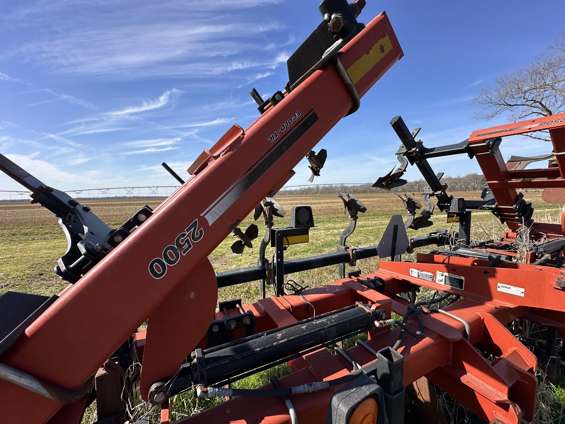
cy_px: 212
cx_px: 282
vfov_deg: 85.7
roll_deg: +0.6
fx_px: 229
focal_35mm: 14
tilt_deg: -4.3
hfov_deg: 102.1
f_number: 2.2
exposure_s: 1/1335
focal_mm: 2.22
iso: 40
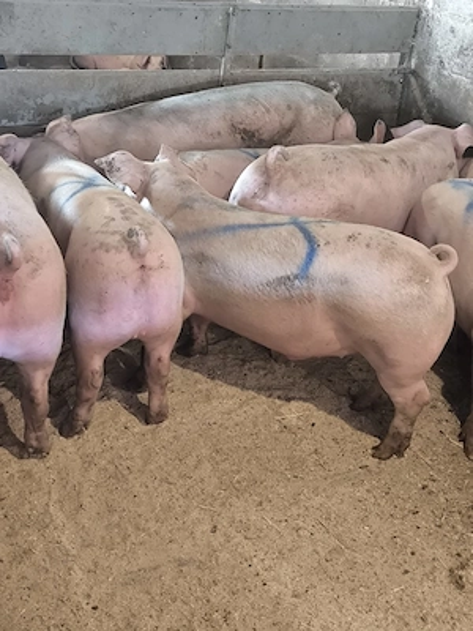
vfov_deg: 41.2
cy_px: 316
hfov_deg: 31.5
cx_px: 236
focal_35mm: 46
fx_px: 838
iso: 1600
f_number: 1.9
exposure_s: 1/25
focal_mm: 6.92
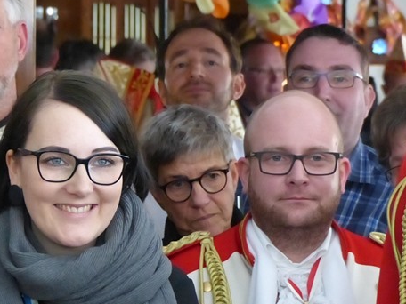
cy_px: 181
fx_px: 2369
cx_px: 142
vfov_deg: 7.4
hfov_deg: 9.8
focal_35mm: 202
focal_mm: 27
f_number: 2.8
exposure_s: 1/80
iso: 1600
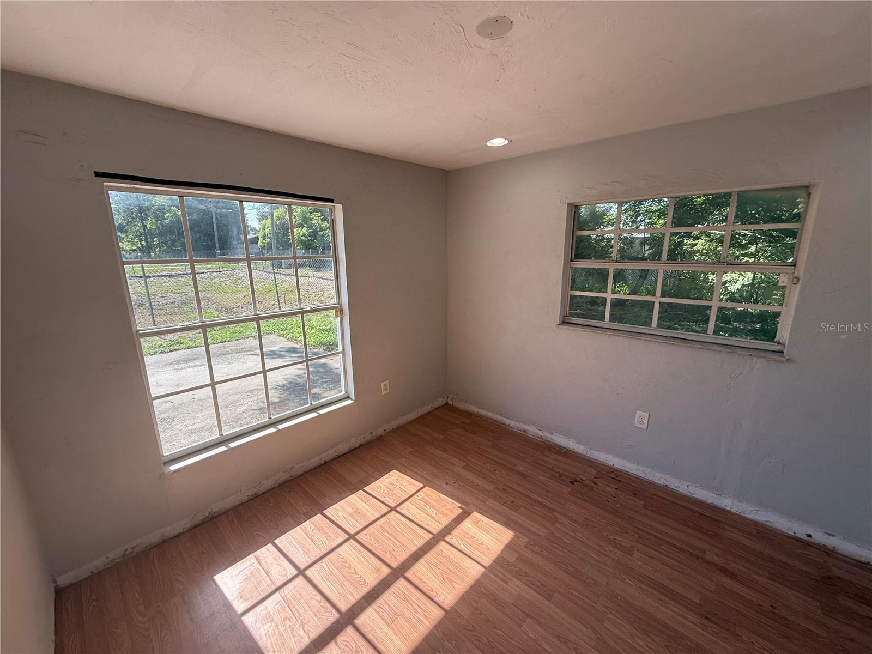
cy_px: 327
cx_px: 436
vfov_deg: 85.7
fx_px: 353
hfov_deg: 102.1
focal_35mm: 14
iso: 50
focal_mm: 2.22
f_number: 2.2
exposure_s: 1/363
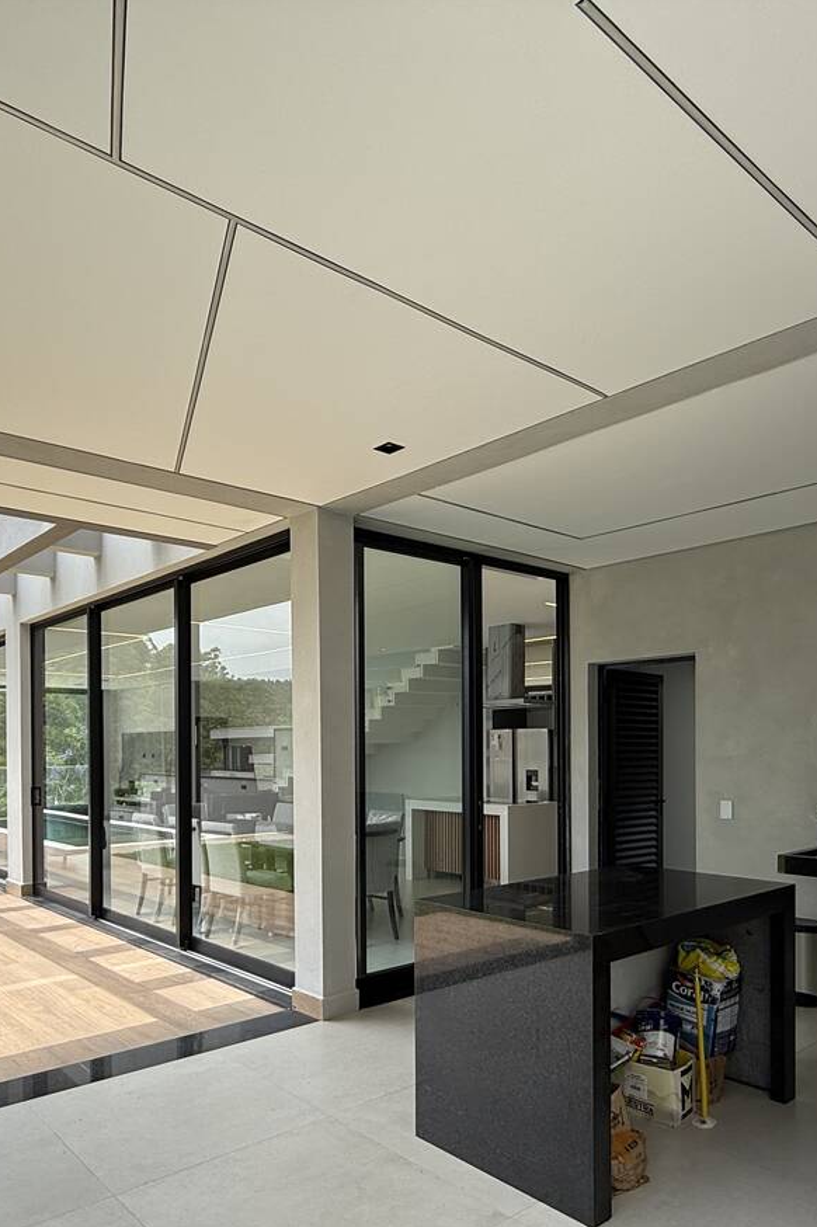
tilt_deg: +0.3
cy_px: 754
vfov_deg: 72.7
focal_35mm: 24
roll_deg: -0.1
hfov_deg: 52.9
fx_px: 818
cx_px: 344
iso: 50
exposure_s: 1/419
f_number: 2.2
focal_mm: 2.22
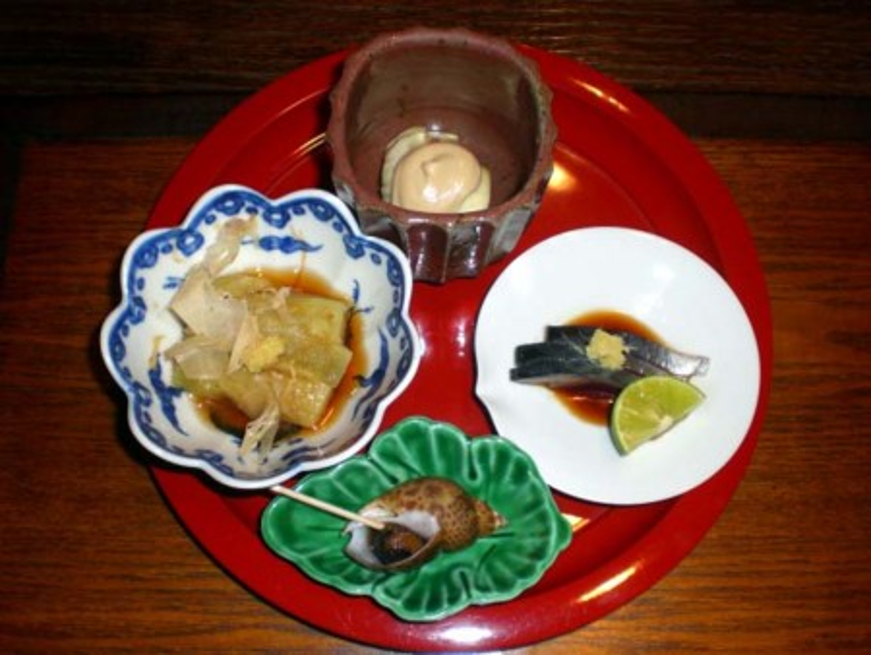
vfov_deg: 37.8
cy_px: 328
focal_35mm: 38
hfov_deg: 49.0
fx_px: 957
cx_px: 436
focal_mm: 6.3
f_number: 3.1
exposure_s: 1/60
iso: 50
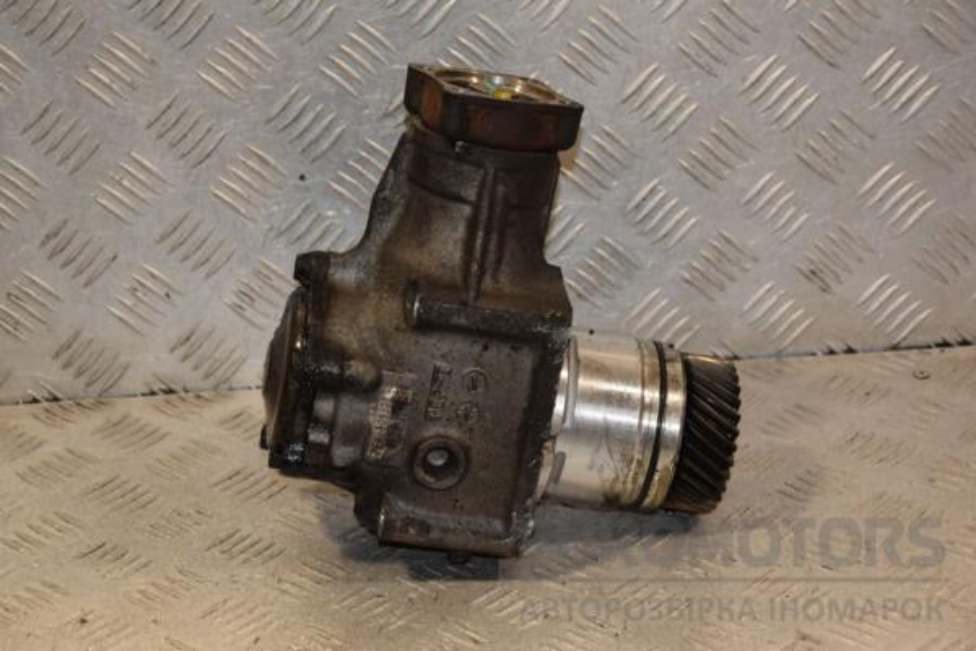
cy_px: 326
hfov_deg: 21.9
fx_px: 2521
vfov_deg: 14.7
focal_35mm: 93
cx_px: 488
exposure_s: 1/200
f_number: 5.6
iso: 800
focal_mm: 62
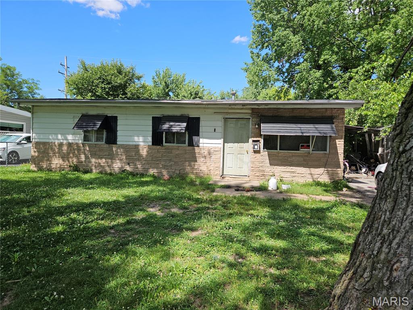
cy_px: 155
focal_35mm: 23
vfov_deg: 58.9
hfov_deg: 73.9
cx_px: 206
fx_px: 274
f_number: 1.8
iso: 25
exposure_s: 1/1099
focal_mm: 5.4
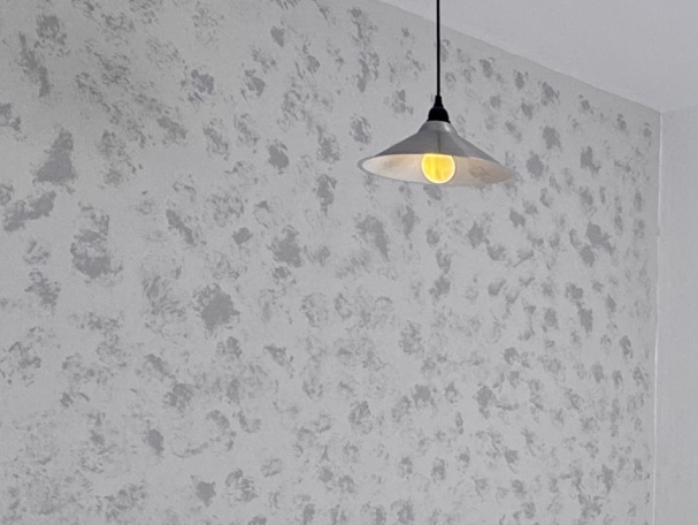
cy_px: 592
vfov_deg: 23.2
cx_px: 727
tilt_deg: -6.1
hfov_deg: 30.0
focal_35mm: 59
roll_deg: -1.3
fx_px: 1190
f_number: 2.2
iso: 50
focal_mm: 2.22
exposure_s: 1/99
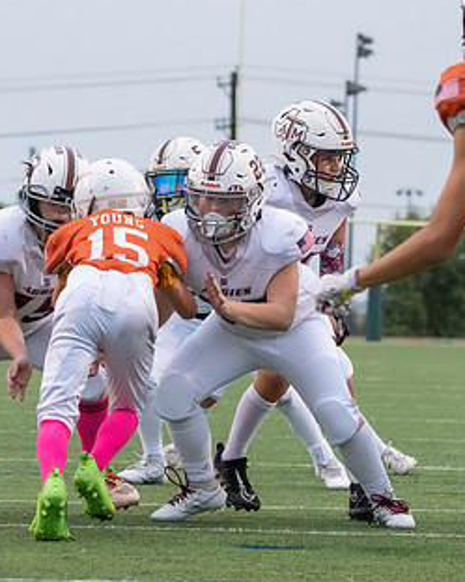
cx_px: 270
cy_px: 310
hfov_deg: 6.0
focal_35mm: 257
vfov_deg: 7.5
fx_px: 4428
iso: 3200
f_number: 5
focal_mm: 100
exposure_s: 1/1000
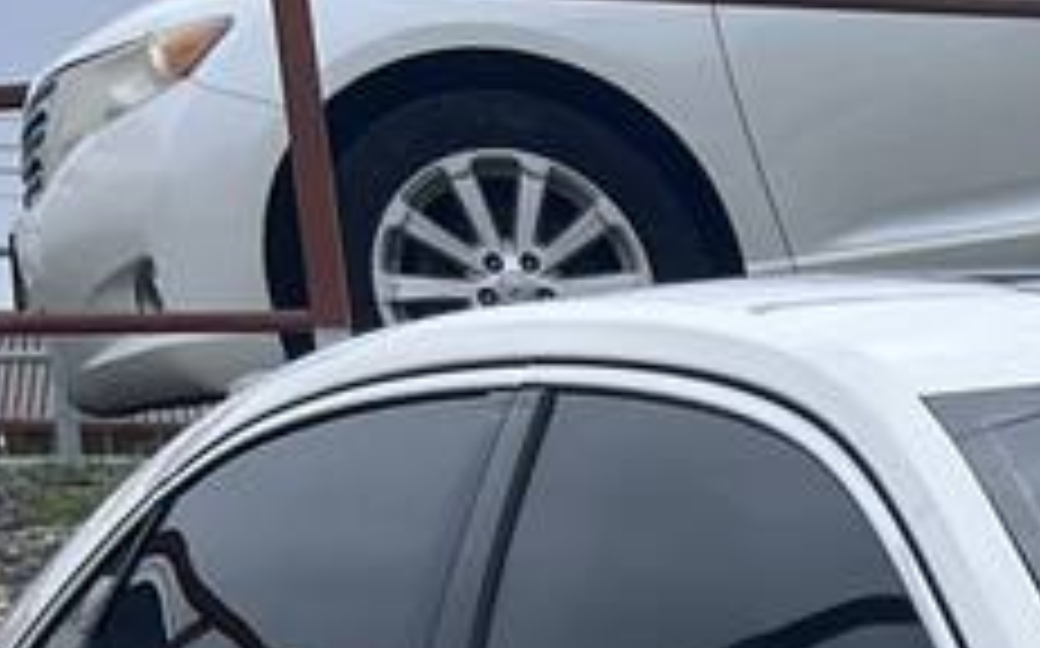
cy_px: 1863
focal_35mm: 153
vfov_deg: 7.6
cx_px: 2314
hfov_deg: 11.7
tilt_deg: -14.6
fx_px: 4333
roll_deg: +1.3
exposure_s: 1/1344
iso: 50
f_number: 1.5
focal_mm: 5.7
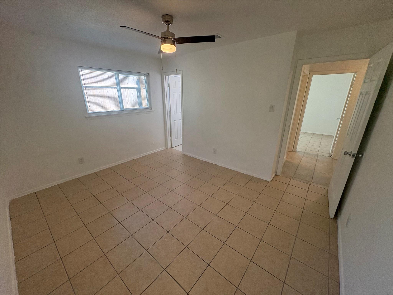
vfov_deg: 85.7
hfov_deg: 102.1
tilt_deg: -17.8
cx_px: 196
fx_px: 159
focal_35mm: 14
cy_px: 148
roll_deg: +0.3
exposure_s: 1/120
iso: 125
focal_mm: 2.22
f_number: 2.2
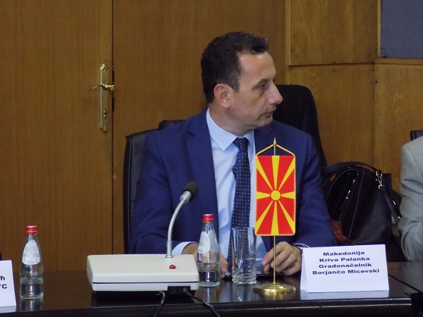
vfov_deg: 6.8
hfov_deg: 9.1
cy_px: 158
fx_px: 2652
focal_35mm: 217
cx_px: 212
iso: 800
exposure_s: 1/30
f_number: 5.5
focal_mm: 38.6
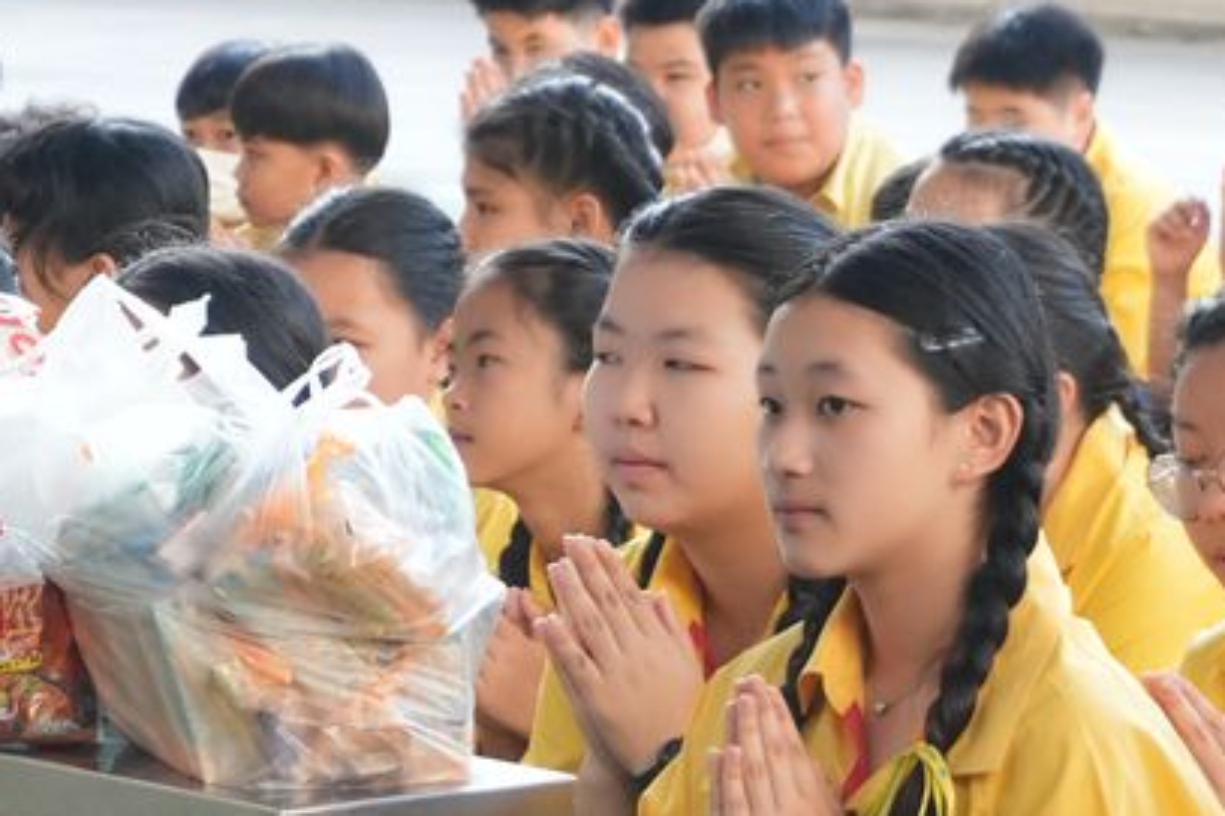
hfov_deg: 9.3
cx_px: 403
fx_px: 7517
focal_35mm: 221
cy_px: 780
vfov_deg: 6.2
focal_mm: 50
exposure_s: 1/125
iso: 1000
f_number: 5.6
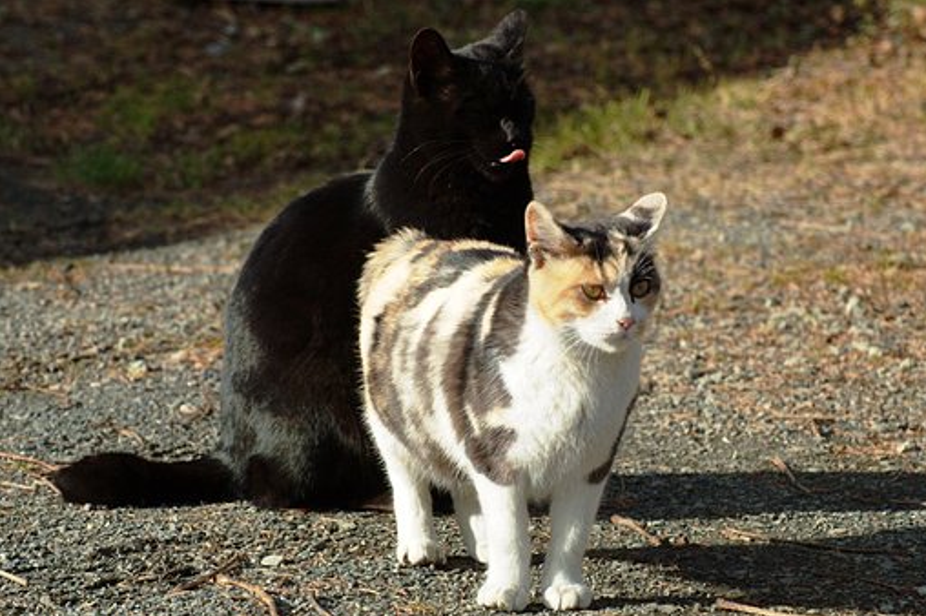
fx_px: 5989
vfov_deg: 5.9
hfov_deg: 8.8
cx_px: 465
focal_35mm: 233
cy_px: 309
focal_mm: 154
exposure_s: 1/1000
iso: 400
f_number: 8
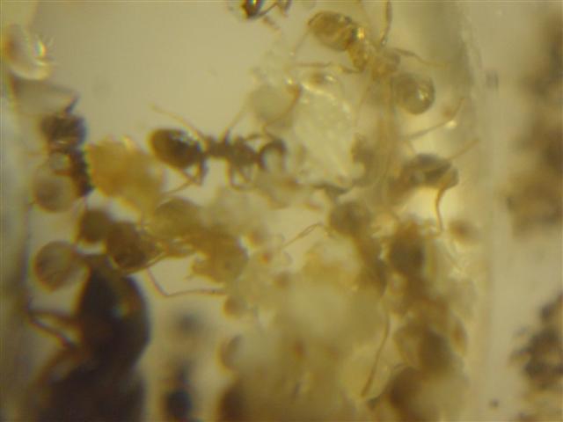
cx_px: 282
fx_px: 2196
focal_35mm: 135
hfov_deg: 14.6
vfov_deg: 11.0
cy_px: 211
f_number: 5.9
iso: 400
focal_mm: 24.5
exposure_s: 1/30
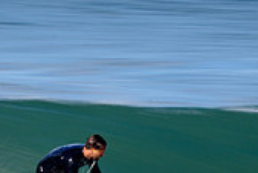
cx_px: 82
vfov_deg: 0.6
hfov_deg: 0.9
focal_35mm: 2269
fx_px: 16275
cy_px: 256
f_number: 18
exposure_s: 1/20
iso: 100
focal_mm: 440
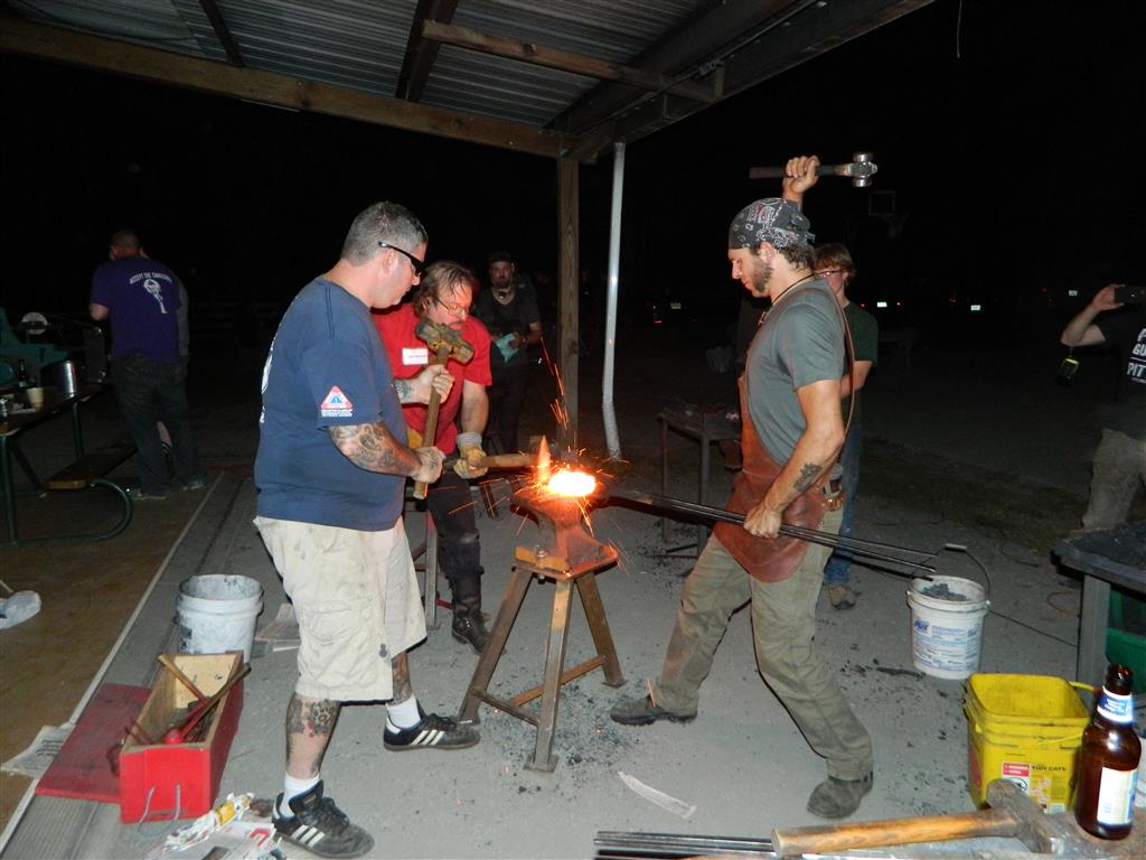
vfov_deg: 54.9
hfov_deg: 69.4
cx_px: 573
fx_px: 828
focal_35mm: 25
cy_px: 430
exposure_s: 1/30
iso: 360
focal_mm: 4.5
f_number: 3.1
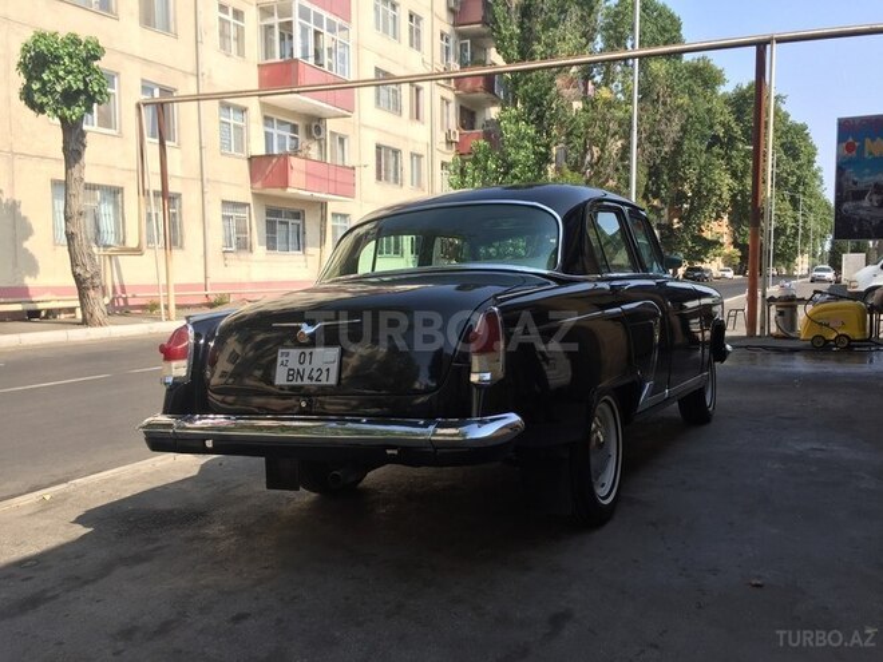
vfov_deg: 48.2
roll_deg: -0.4
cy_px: 331
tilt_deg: -6.1
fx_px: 740
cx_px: 442
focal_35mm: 29
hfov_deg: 61.7
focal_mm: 4.15
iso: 32
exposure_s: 1/1199
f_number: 2.2
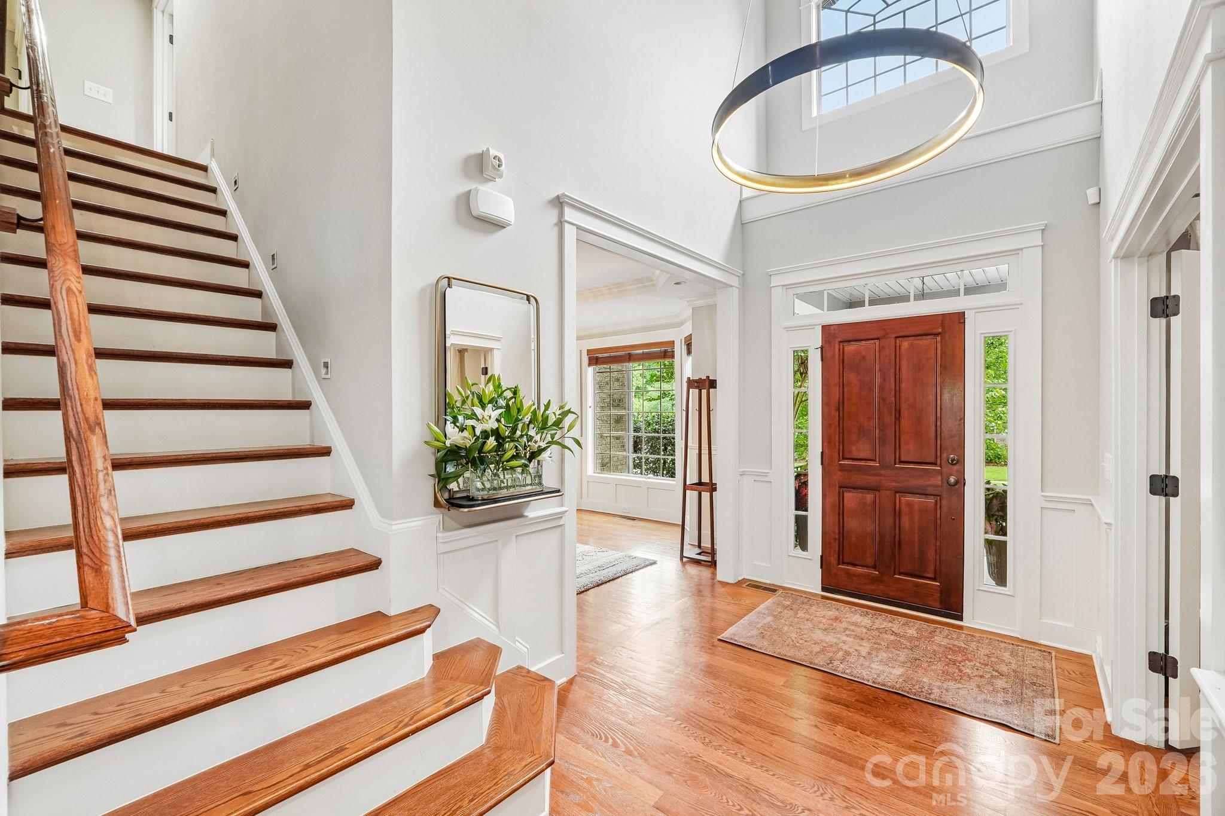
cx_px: 612
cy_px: 408
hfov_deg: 100.4
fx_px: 510
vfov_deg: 77.3
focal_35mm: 15
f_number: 8
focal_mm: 10
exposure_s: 1/8
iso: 400
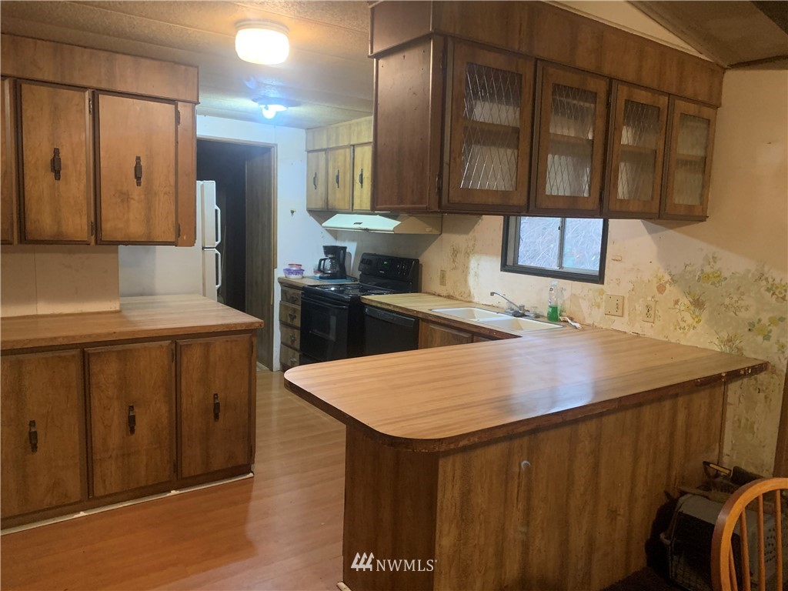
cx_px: 394
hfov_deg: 67.3
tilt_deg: -7.1
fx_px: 592
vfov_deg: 53.1
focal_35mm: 26
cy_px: 296
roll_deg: -2.9
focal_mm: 4.25
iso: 500
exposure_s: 1/30
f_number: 1.8
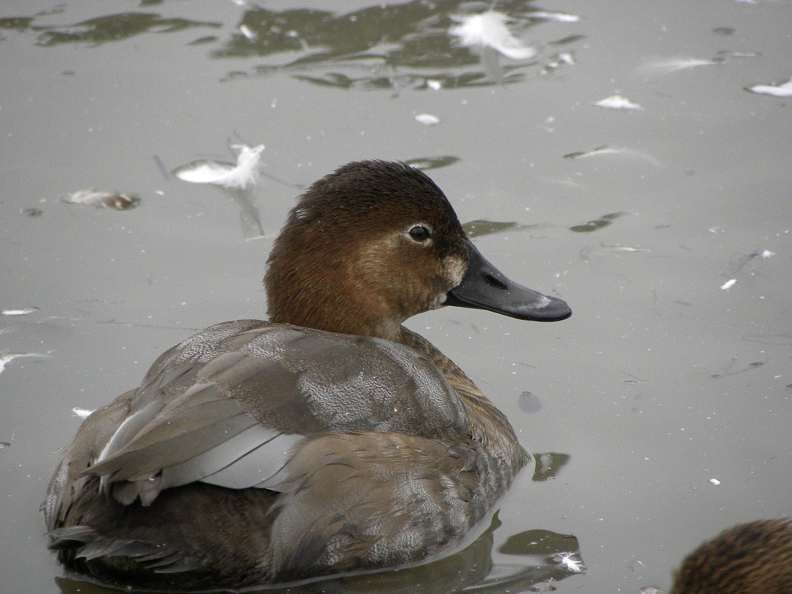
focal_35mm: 624
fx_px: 14277
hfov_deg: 3.2
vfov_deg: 2.4
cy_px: 297
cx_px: 396
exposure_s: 1/143
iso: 163
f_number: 5
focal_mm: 110.4
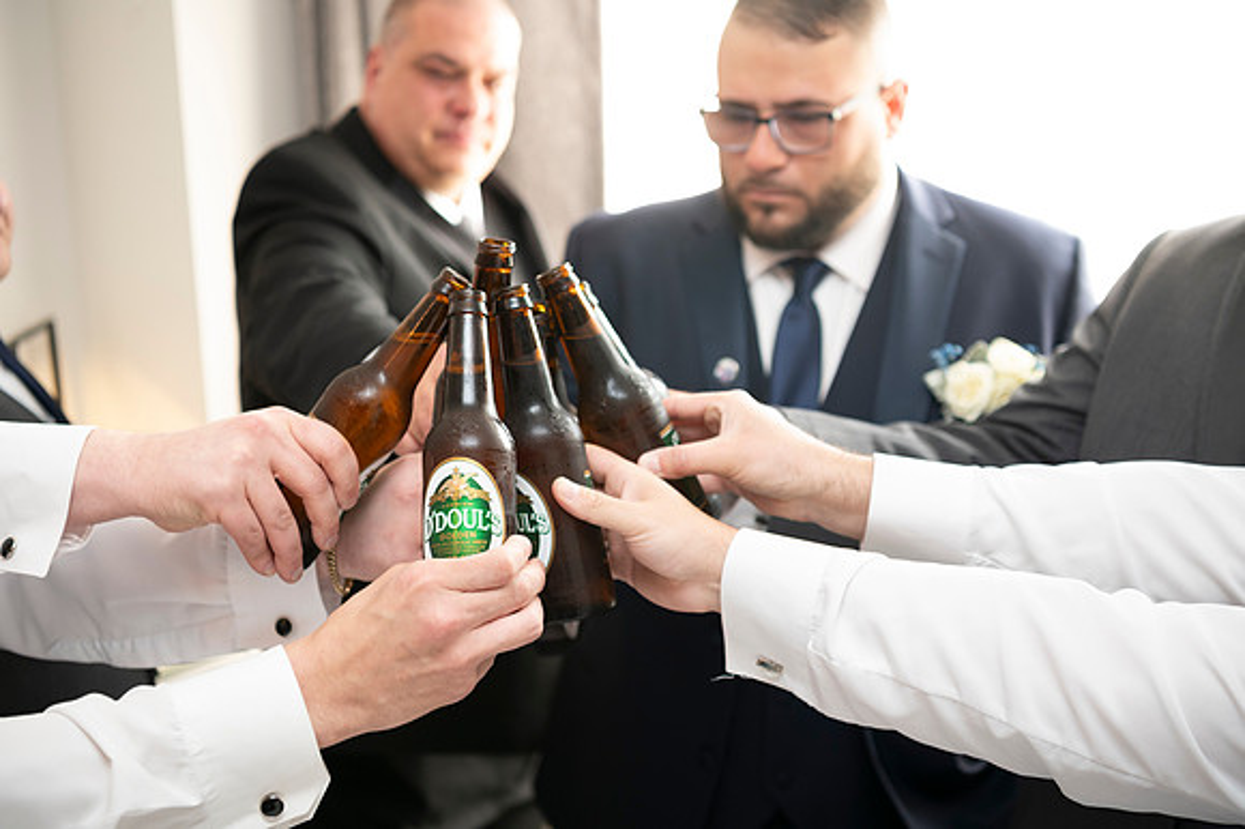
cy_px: 414
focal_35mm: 46
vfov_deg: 29.2
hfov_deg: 42.8
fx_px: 1590
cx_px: 622
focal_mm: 46
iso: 800
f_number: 2.8
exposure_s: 1/100
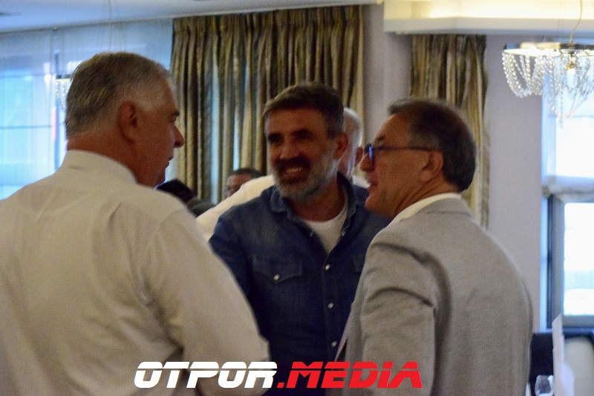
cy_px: 198
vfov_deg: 14.0
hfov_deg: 20.9
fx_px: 1608
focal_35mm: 98
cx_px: 297
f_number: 4.2
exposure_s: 1/60
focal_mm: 65
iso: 12800
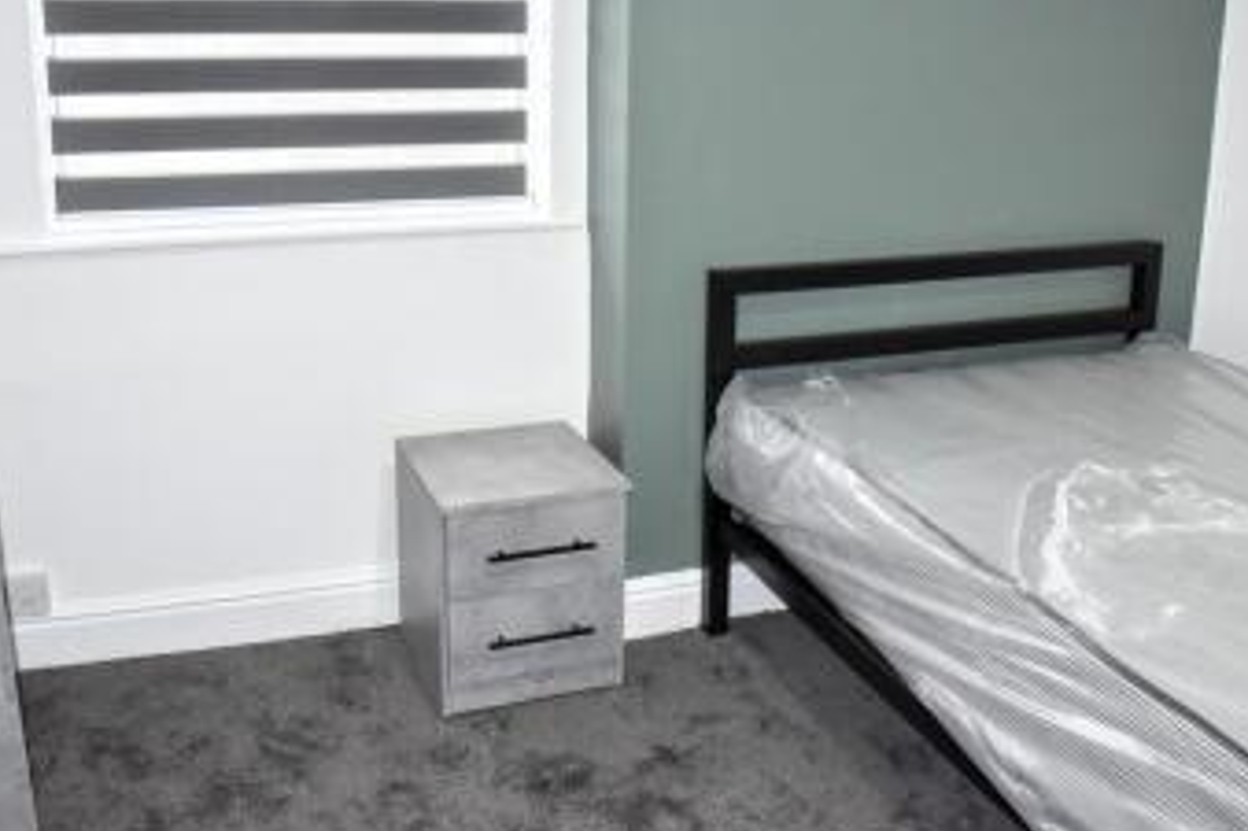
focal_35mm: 38
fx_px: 1317
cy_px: 316
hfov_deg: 50.7
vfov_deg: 34.8
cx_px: 665
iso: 800
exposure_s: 1/80
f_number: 4.5
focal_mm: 18
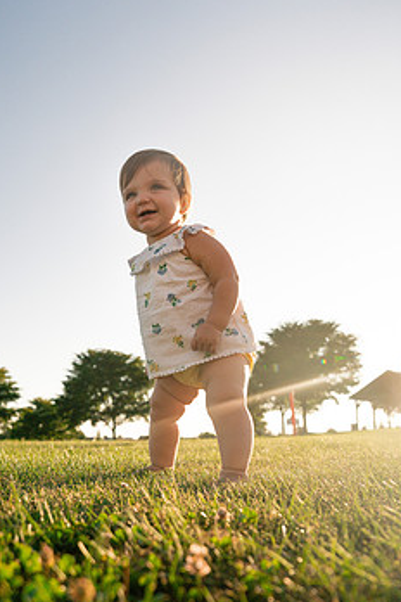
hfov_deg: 42.2
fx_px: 518
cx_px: 168
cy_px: 381
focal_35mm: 31
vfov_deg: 59.4
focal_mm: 24
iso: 400
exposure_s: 1/4000
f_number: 4
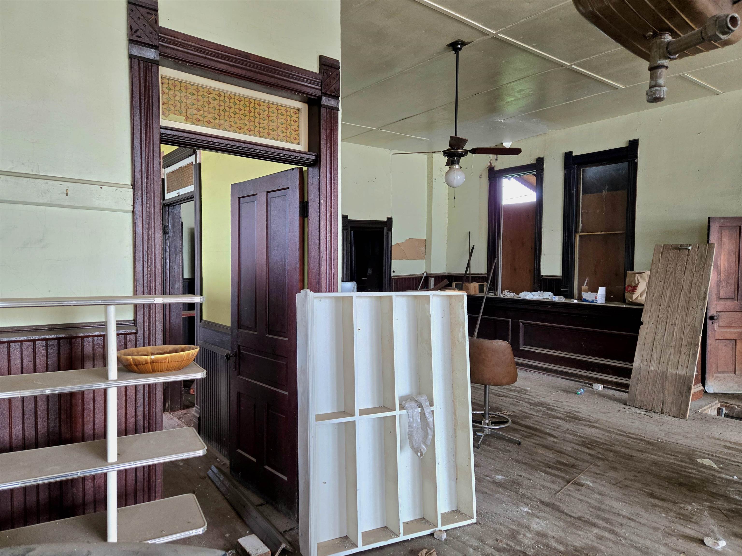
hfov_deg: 73.9
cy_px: 278
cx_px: 371
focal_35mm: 23
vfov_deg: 58.9
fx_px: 493
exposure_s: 1/182
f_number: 1.8
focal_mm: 5.4
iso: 125
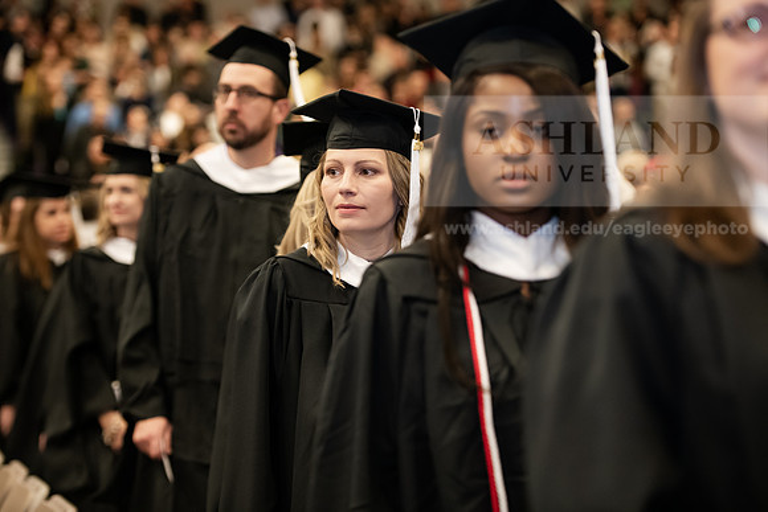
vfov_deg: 13.4
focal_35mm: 102
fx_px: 2176
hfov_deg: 20.0
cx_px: 384
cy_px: 256
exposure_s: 1/200
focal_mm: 102
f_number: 3.2
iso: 2000
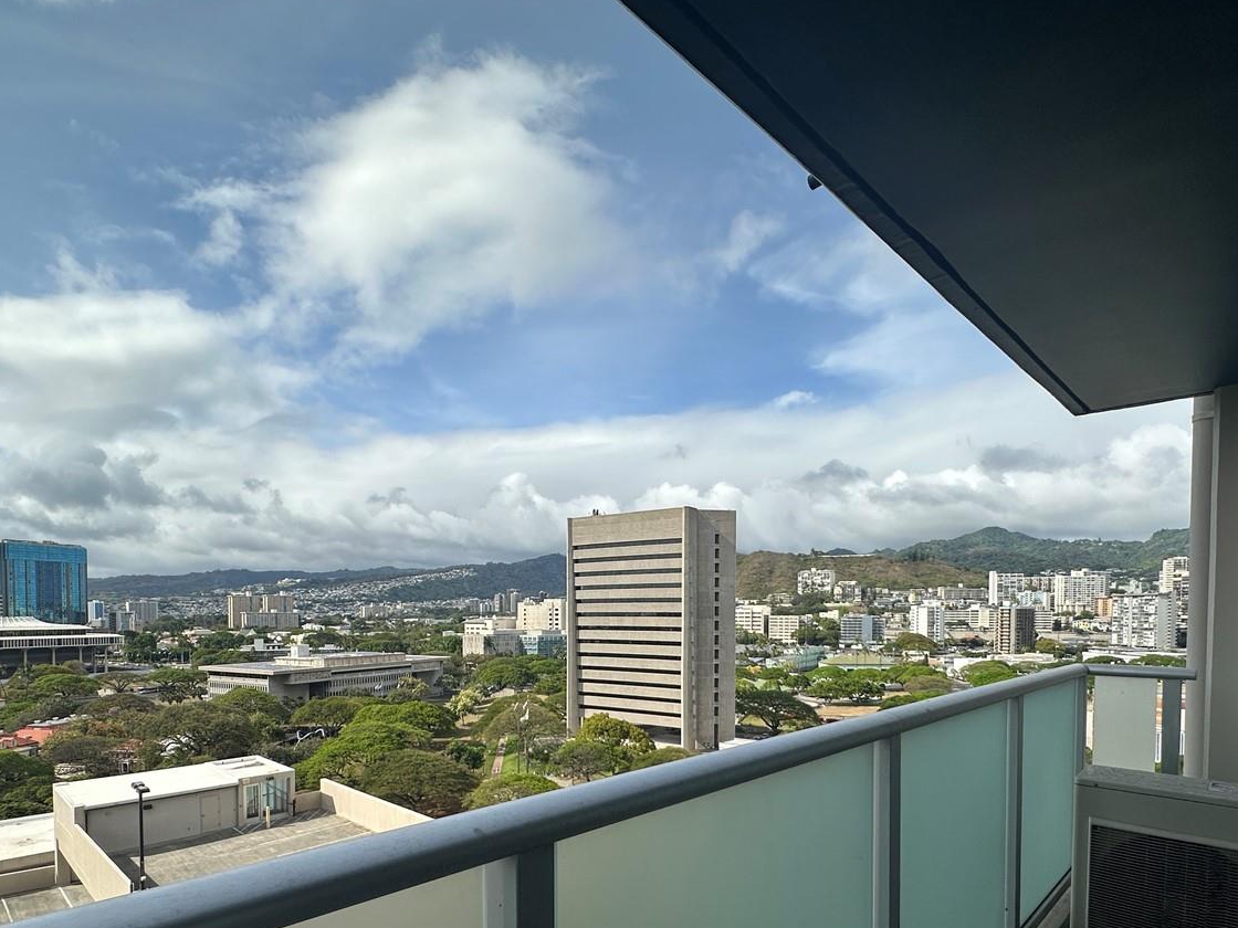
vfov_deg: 63.9
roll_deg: +0.2
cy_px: 634
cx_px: 594
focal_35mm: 20
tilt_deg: -1.1
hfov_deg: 81.7
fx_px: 715
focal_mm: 2.22
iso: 50
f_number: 2.2
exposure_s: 1/3125
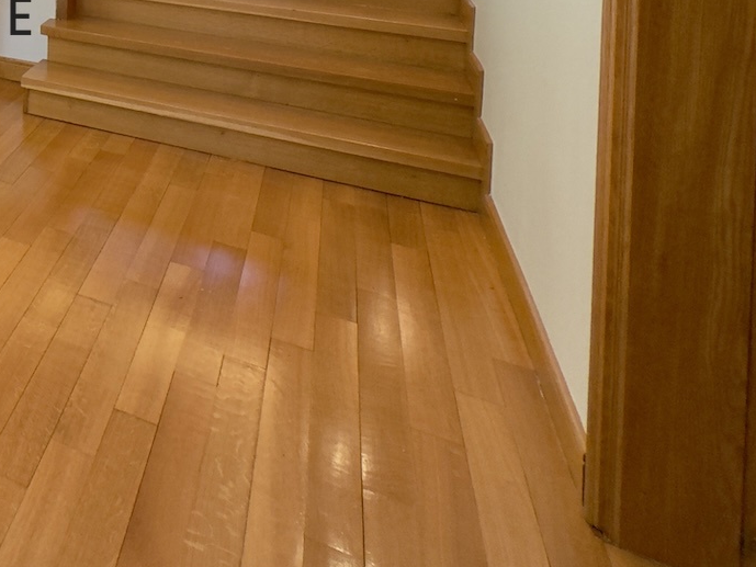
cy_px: -179
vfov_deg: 29.4
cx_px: -269
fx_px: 852
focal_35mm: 39
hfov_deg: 32.8
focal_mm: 2.22
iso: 80
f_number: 2.2
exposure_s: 1/100
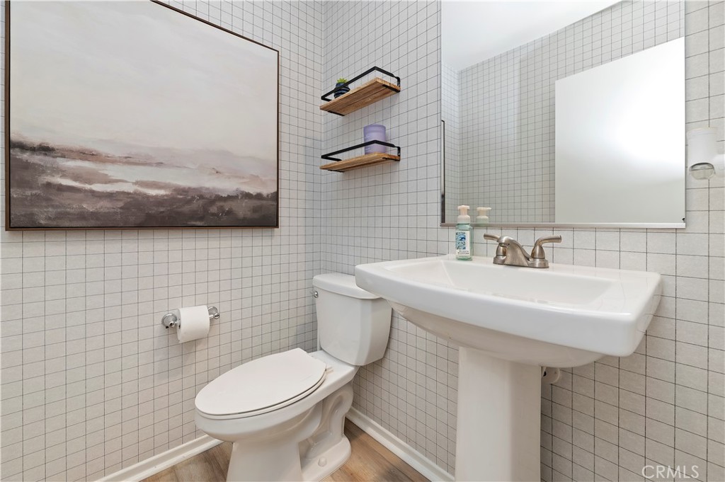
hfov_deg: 104.3
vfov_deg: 81.1
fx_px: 282
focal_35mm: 14
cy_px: 241
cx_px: 362
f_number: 10
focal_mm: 14
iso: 500
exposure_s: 1/6
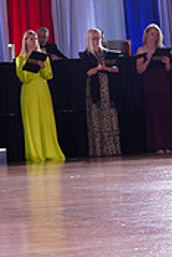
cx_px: -181
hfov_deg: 8.7
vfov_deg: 13.6
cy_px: 18
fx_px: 1066
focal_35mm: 149
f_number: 5.6
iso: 1600
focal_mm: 45
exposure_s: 1/160
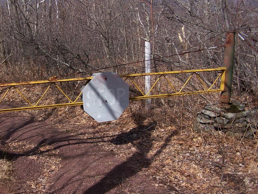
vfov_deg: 29.1
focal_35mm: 50
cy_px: 96
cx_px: 90
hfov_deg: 37.8
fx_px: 373
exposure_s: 1/1000
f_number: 4
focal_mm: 6.3
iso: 80
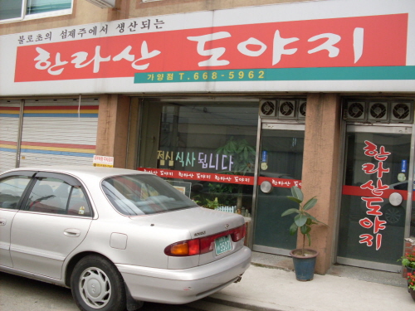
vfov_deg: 37.7
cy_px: 156
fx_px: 456
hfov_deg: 49.0
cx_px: 208
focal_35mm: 38
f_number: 2.8
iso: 80
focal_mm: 6.3
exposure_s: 1/250
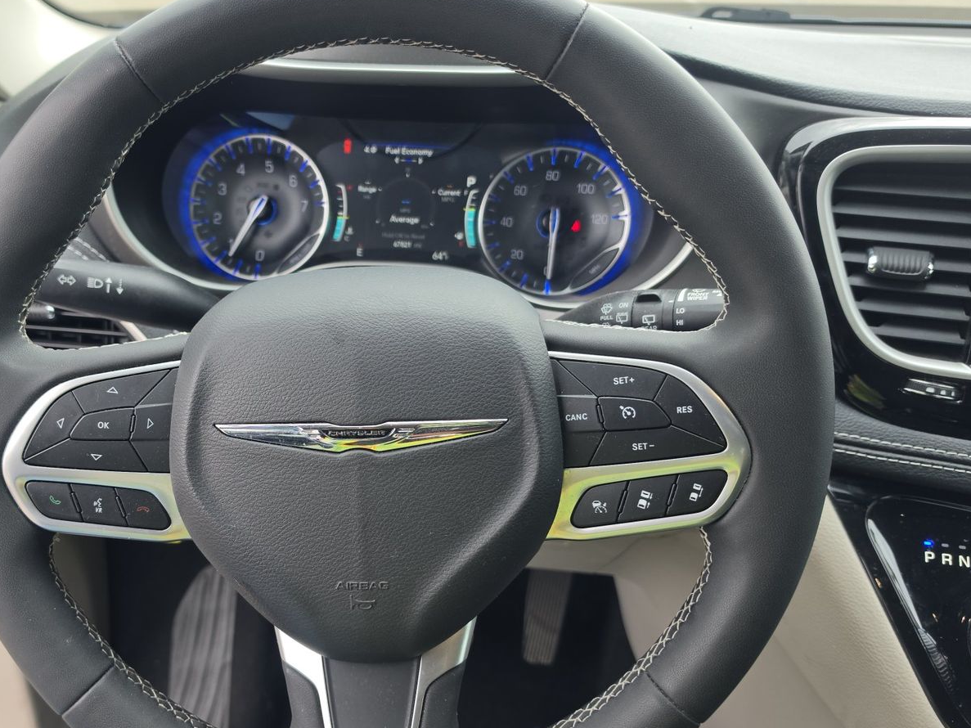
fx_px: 869
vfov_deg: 45.3
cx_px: 350
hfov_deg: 57.5
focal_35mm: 31
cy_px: 414
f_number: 1.4
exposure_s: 1/119
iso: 10
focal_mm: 6.5
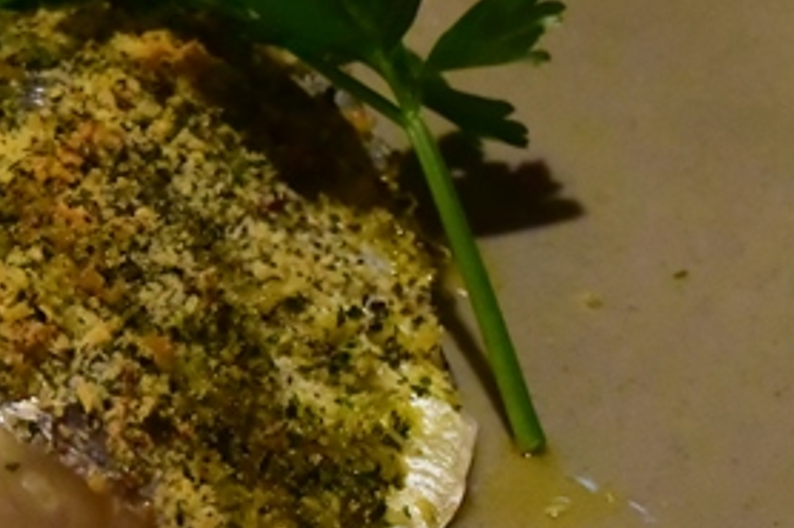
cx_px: 143
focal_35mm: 92
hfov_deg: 21.8
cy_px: 293
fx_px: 2028
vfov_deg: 14.8
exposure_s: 1/20
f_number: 5.3
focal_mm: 12.1
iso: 3200
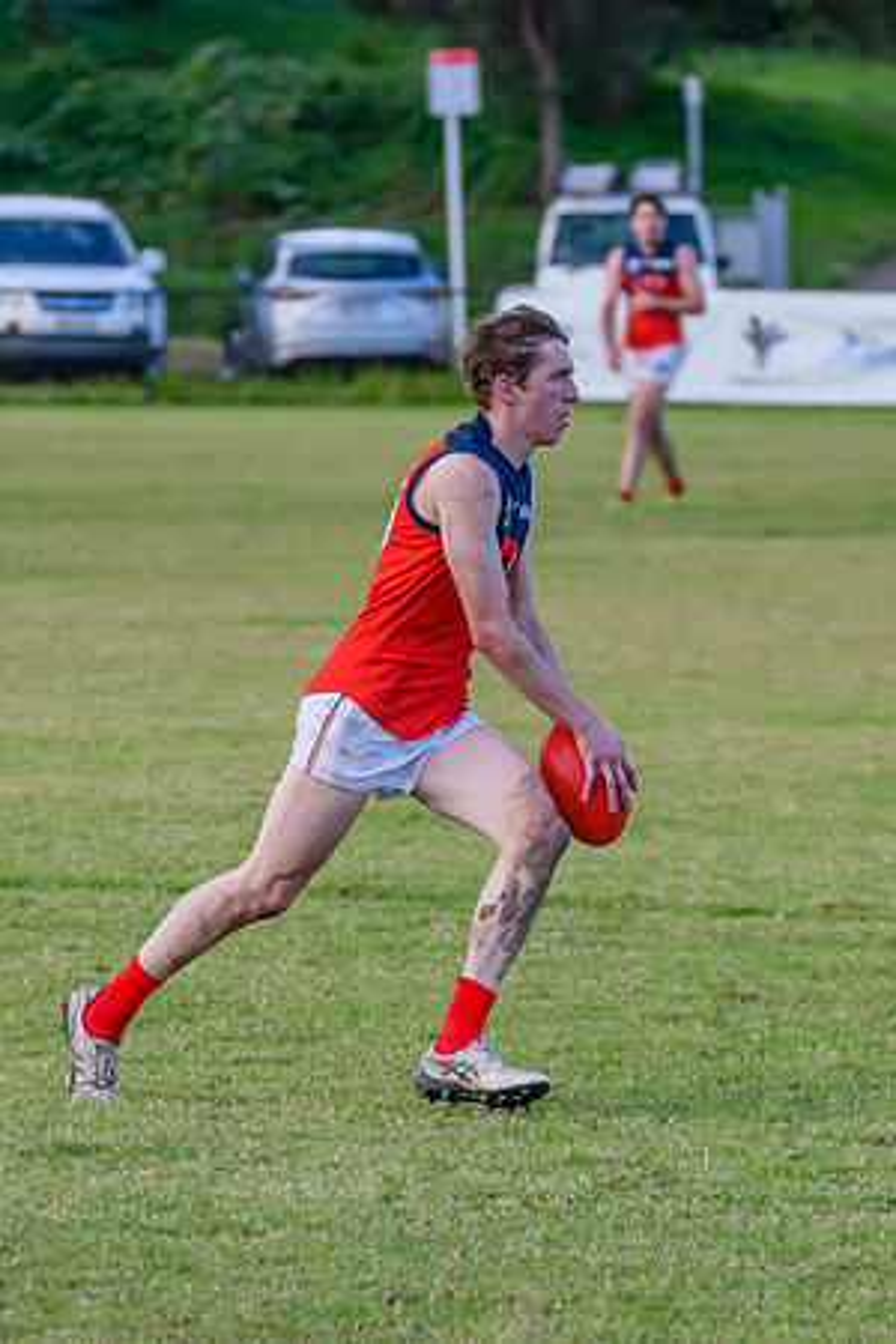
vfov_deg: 4.5
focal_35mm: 460
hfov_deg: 3.0
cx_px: 331
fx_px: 17168
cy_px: 866
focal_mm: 200
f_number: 5.3
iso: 2000
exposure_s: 1/2000
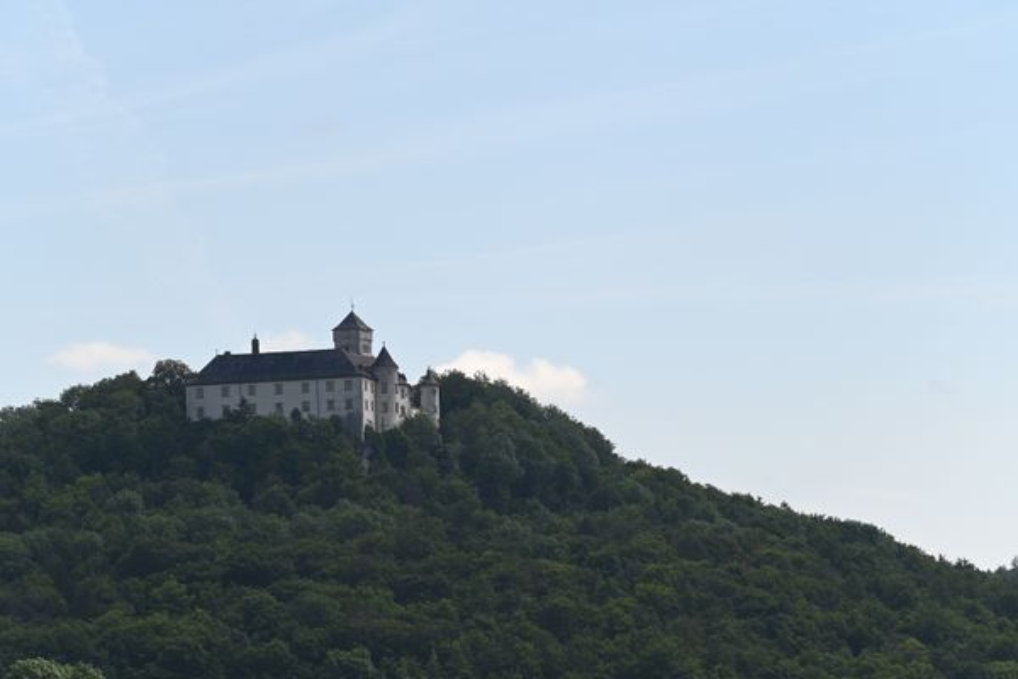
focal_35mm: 150
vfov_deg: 9.1
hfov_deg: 13.7
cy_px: 340
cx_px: 509
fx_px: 4241
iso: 400
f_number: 8
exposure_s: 1/1000
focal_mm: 150
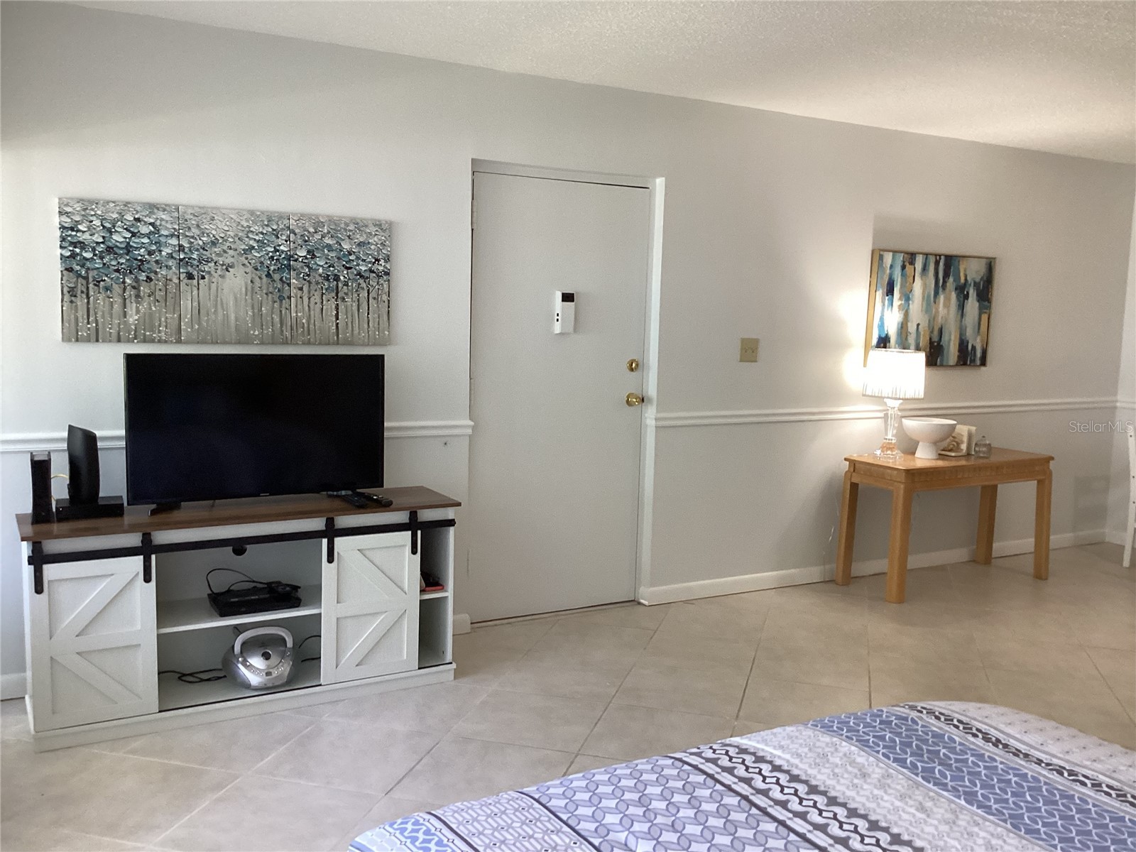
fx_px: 1017
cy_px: 426
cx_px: 568
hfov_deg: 58.4
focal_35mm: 31
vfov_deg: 45.4
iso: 200
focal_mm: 3.3
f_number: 2.4
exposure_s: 1/60
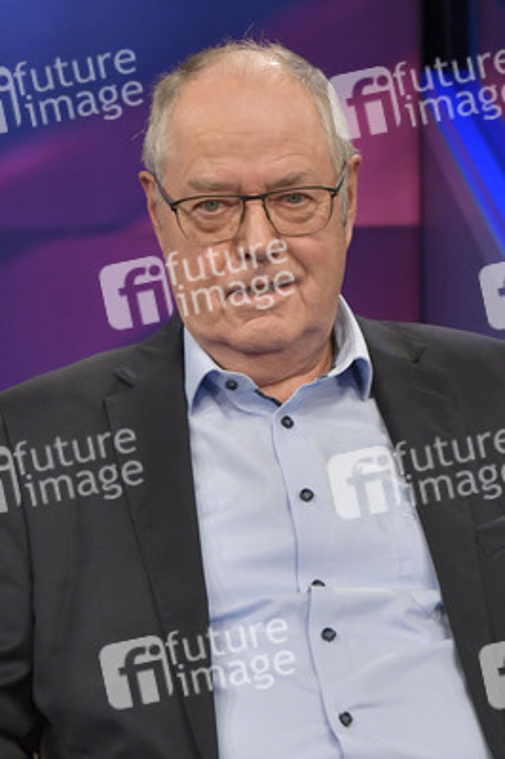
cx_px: 252
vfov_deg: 41.1
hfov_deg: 28.0
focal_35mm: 48
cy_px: 380
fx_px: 1012
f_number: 6.3
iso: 2500
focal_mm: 48
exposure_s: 1/200
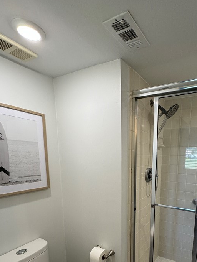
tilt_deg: -9.8
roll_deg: -0.1
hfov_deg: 61.0
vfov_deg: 75.6
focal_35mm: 21
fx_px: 159
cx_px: 140
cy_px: 182
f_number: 2.2
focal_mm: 2.22
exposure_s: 1/120
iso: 200
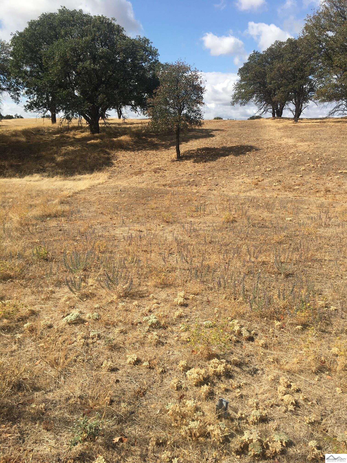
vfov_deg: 61.7
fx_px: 388
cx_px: 174
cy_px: 232
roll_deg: -0.2
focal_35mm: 29
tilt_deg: -11.7
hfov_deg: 48.2
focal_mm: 4.15
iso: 25
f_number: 2.2
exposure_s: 1/1972
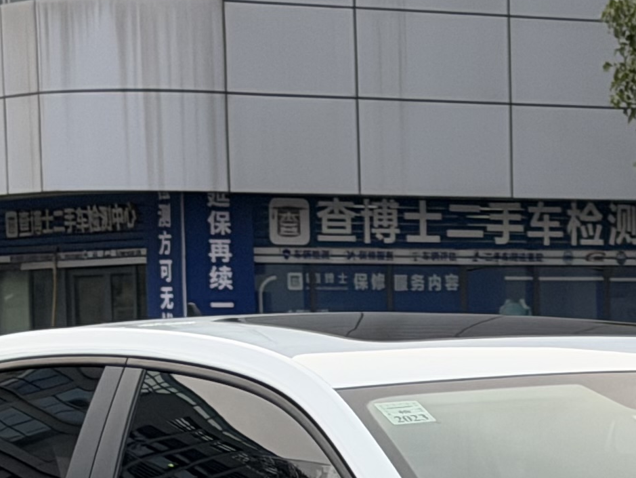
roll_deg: +1.1
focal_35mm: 206
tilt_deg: -7.3
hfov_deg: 9.5
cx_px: 669
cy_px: 787
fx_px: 3786
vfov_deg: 7.1
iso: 64
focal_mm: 6.76
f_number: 1.78
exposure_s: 1/121
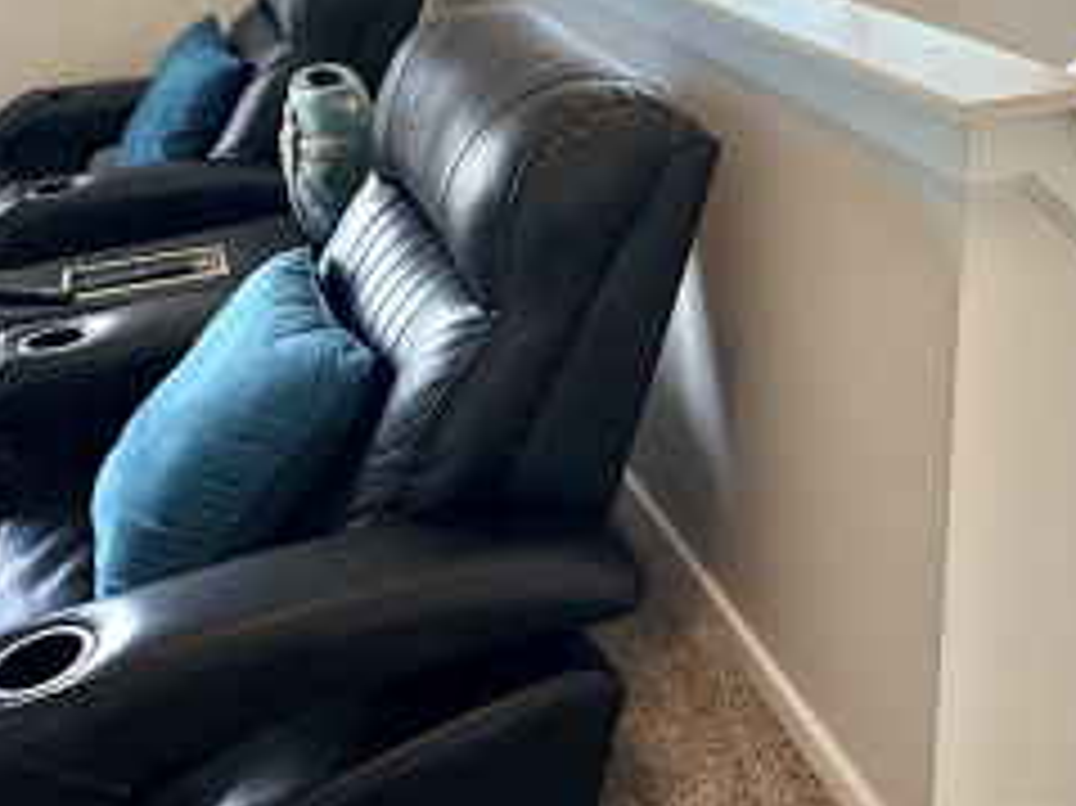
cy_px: 176
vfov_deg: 35.7
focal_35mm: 39
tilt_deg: -17.2
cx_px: 912
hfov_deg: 44.7
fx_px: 1212
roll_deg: -0.7
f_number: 2.2
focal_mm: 2.22
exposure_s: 1/120
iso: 160
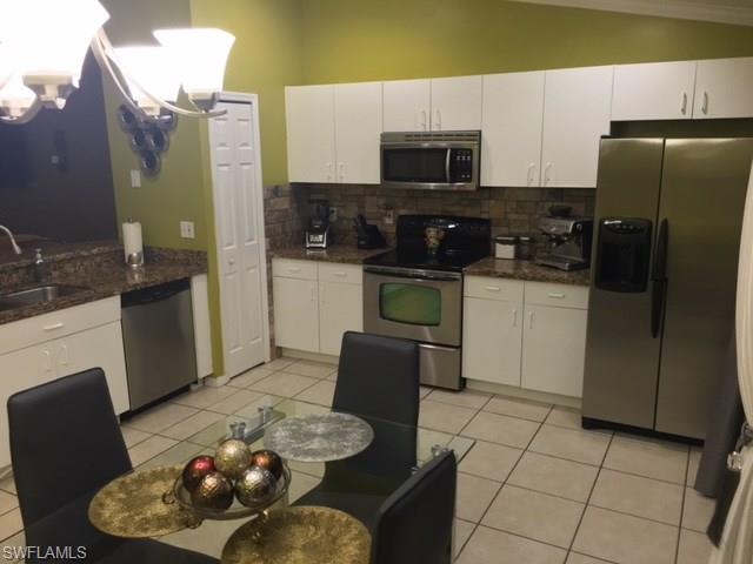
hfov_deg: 61.7
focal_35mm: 29
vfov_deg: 48.2
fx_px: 631
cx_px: 376
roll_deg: -0.1
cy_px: 282
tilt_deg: -12.6
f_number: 2.2
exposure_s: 1/30
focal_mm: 4.15
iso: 160
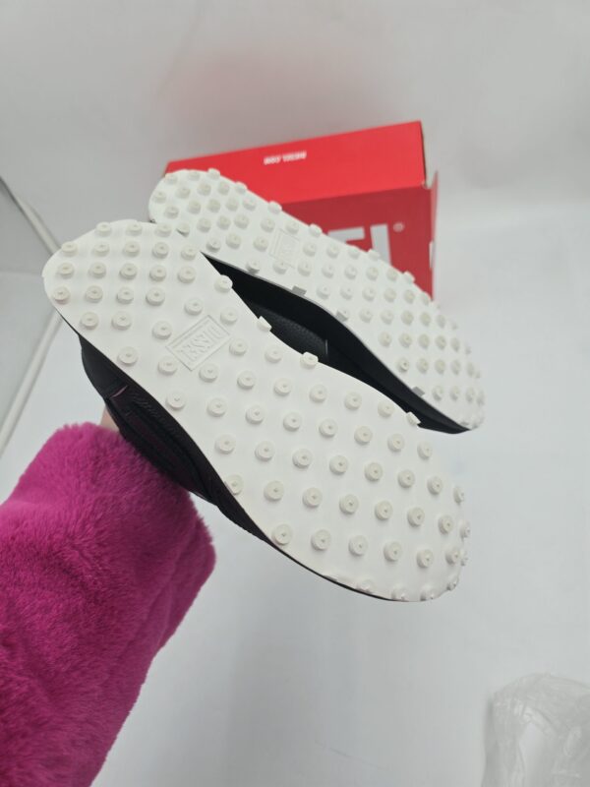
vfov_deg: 73.9
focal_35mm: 23
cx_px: 295
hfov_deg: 58.9
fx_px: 523
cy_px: 394
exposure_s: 1/180
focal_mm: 6.3
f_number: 1.7
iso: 16
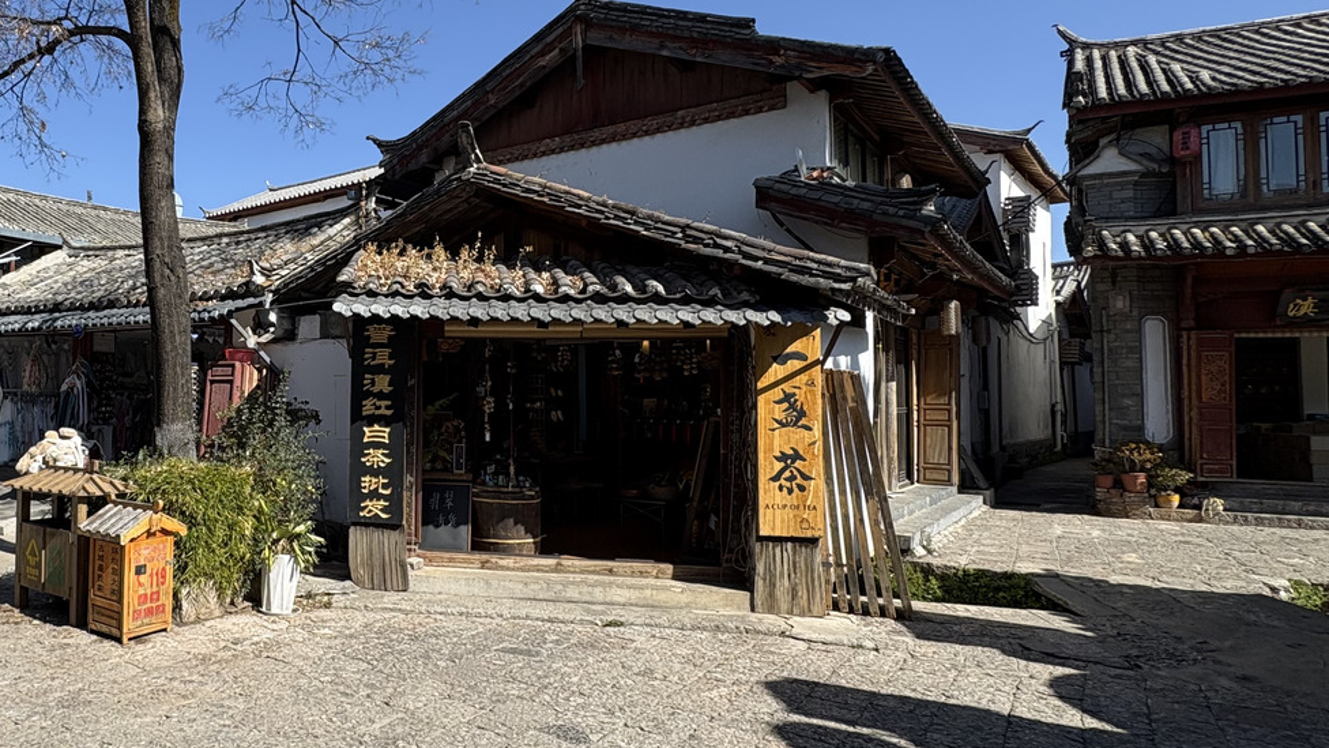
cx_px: 285
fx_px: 881
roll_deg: -0.3
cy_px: 352
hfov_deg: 67.8
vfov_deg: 46.0
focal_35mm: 25
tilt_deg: +3.3
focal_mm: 2.22
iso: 50
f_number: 2.2
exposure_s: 1/1143
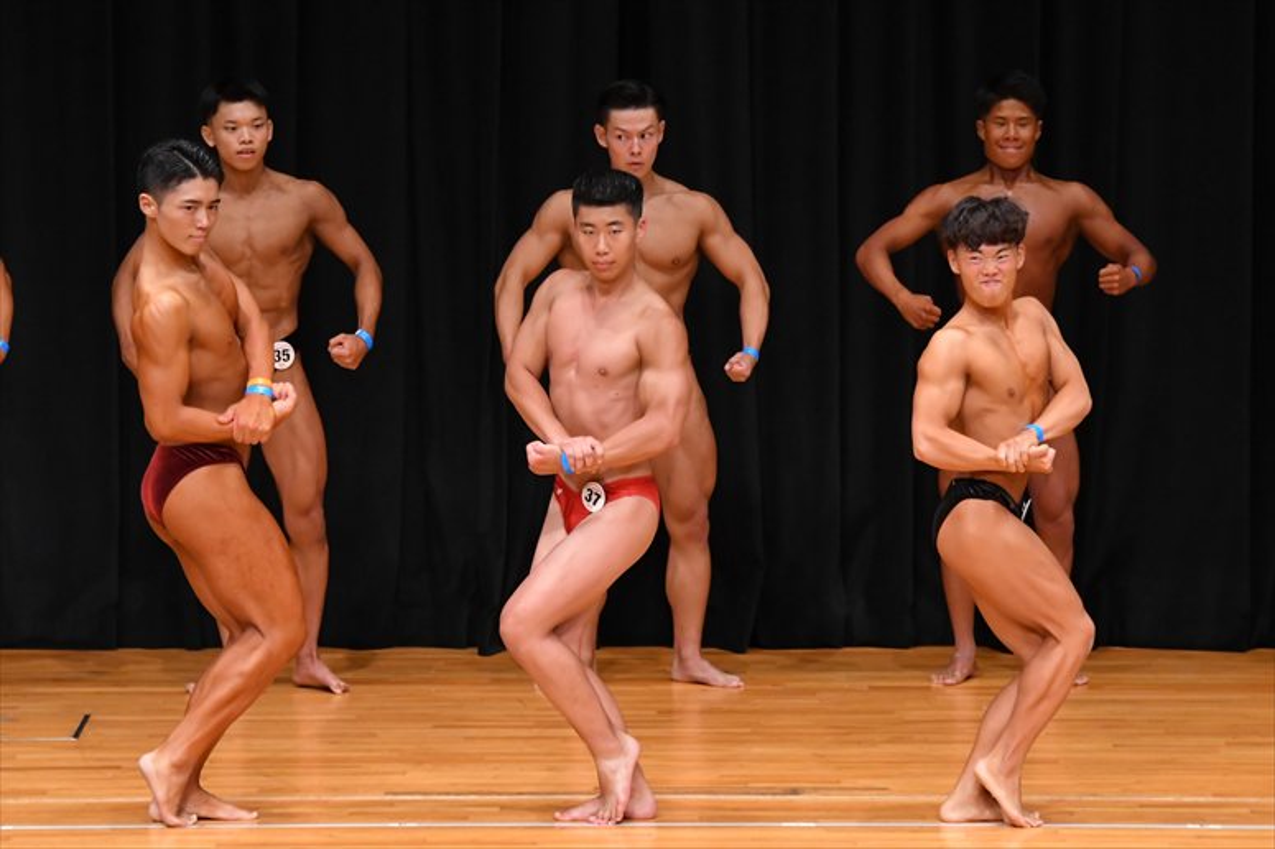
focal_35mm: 270
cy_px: 424
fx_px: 9558
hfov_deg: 7.6
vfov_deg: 5.1
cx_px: 638
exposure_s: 1/400
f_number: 5.6
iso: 4000
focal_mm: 180
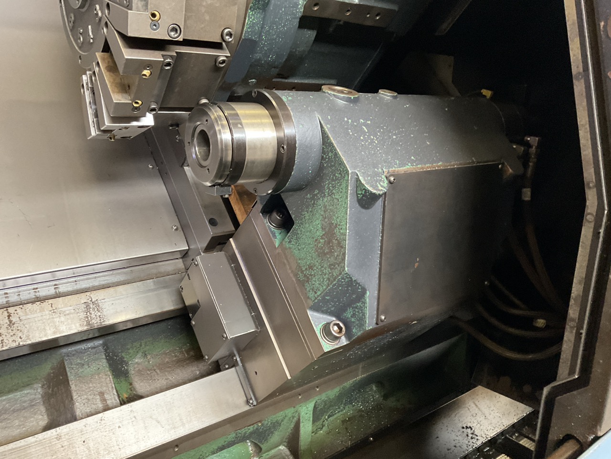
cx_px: 306
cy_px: 230
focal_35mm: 29
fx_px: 512
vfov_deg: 48.2
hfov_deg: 61.7
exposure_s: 1/30
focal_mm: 3
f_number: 1.8
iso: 400
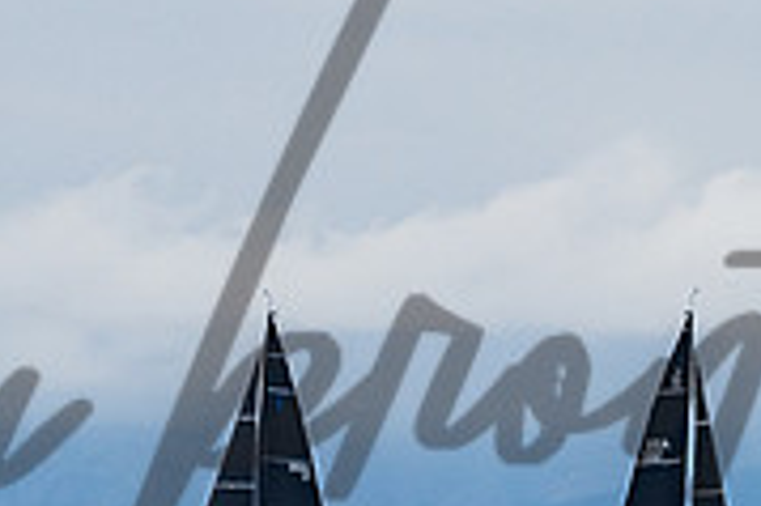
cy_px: 267
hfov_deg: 1.9
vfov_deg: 1.2
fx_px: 23273
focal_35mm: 1102
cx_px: 647
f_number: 6.3
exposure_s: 1/5000
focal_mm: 250
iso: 400
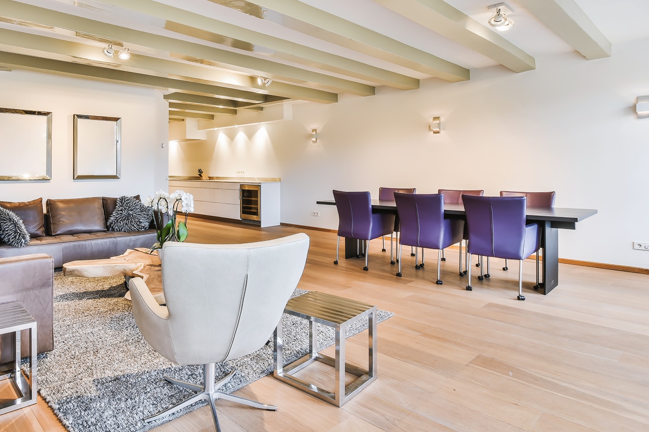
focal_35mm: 21
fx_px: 378
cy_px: 183
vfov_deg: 59.2
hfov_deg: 78.3
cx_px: 211
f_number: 13
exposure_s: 1
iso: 100
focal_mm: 10
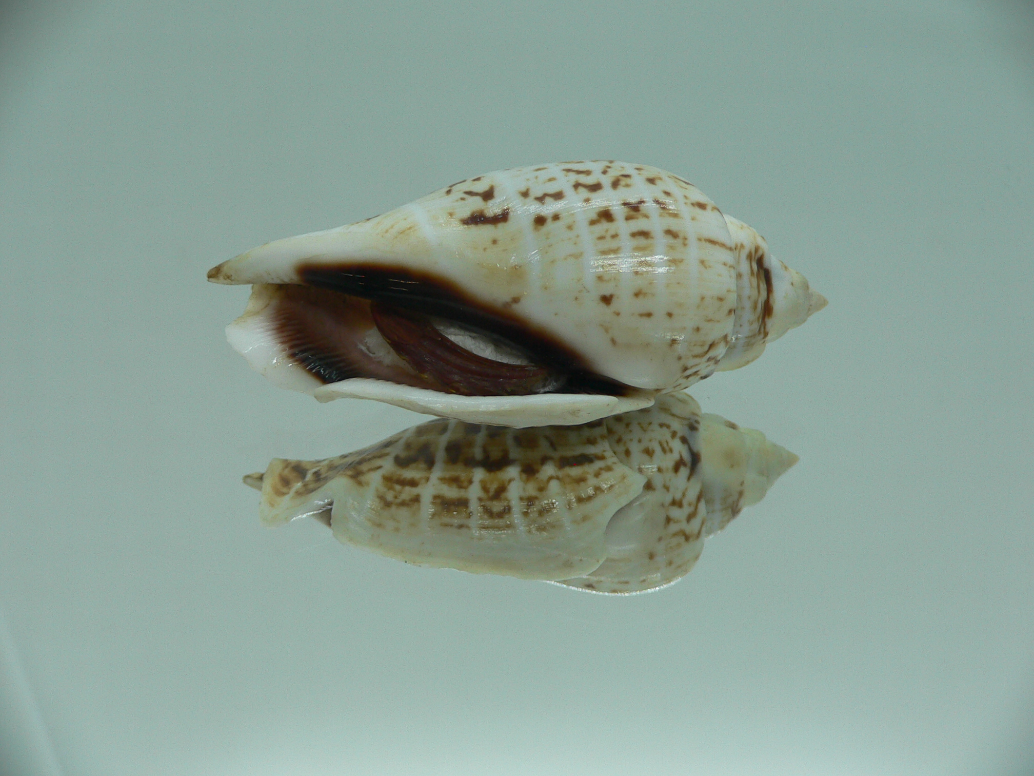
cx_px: 517
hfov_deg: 52.6
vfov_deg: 40.7
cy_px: 388
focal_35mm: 35
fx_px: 1045
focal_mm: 4.6
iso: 80
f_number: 2.8
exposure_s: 1/60
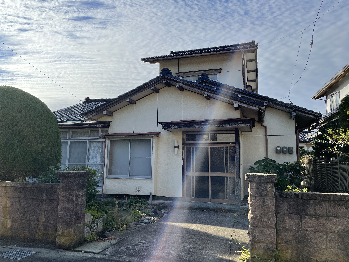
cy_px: 131
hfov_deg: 67.3
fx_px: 262
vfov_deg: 53.1
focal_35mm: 26
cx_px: 174
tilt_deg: +7.4
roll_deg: -0.6
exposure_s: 1/2353
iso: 32
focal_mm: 4.2
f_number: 1.6
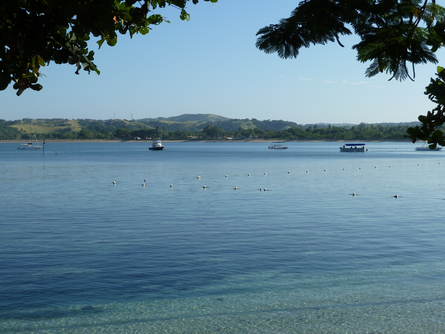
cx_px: 222
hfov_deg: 34.9
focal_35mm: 55
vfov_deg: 26.6
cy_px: 167
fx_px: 707
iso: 80
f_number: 4.5
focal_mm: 9.1
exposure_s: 1/500
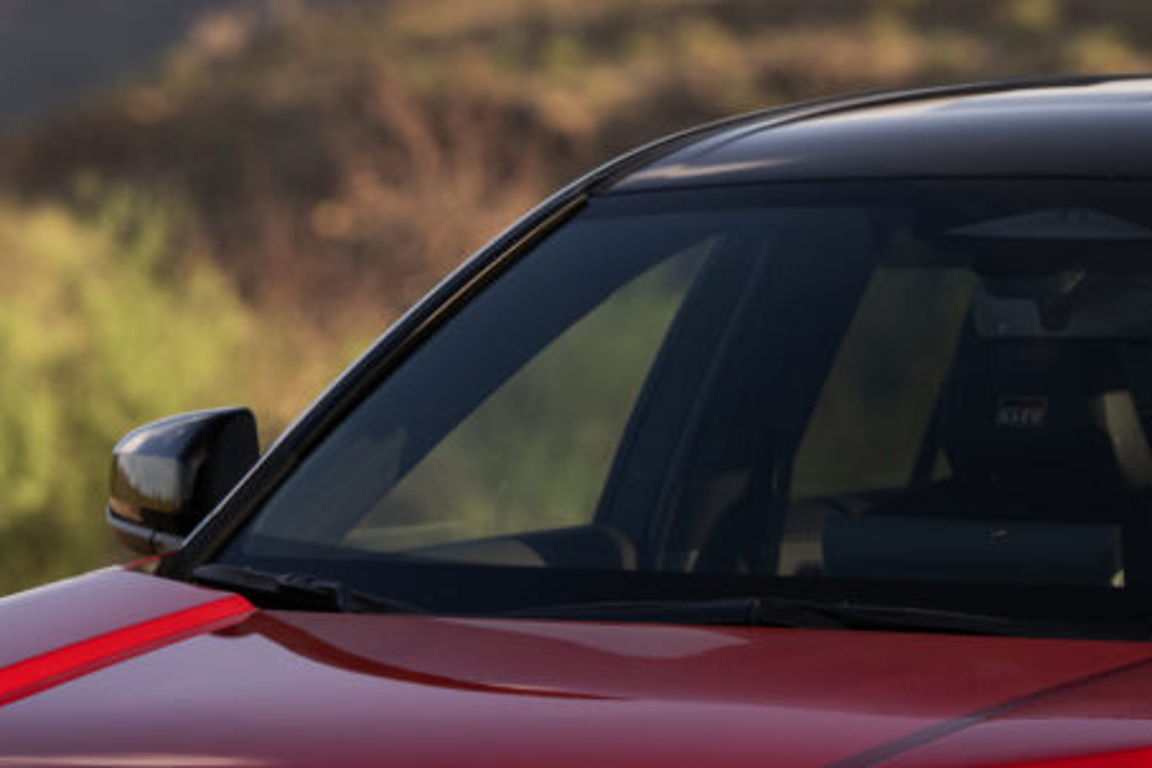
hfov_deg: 5.5
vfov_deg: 3.7
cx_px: 641
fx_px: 11935
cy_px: 604
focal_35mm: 373
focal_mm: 165
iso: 250
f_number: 4.5
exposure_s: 1/320
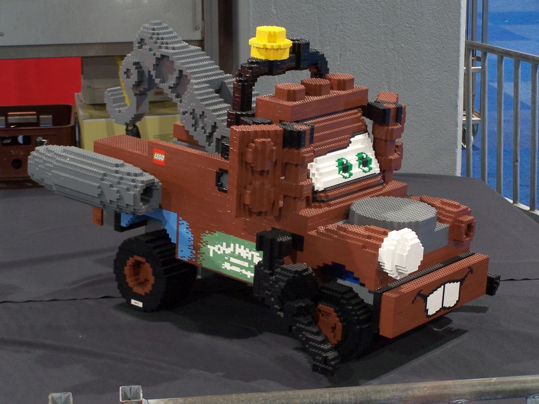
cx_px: 270
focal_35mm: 82
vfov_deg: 18.0
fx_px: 1277
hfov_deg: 23.8
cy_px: 202
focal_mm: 13.7
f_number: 3.2
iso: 80
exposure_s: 1/2
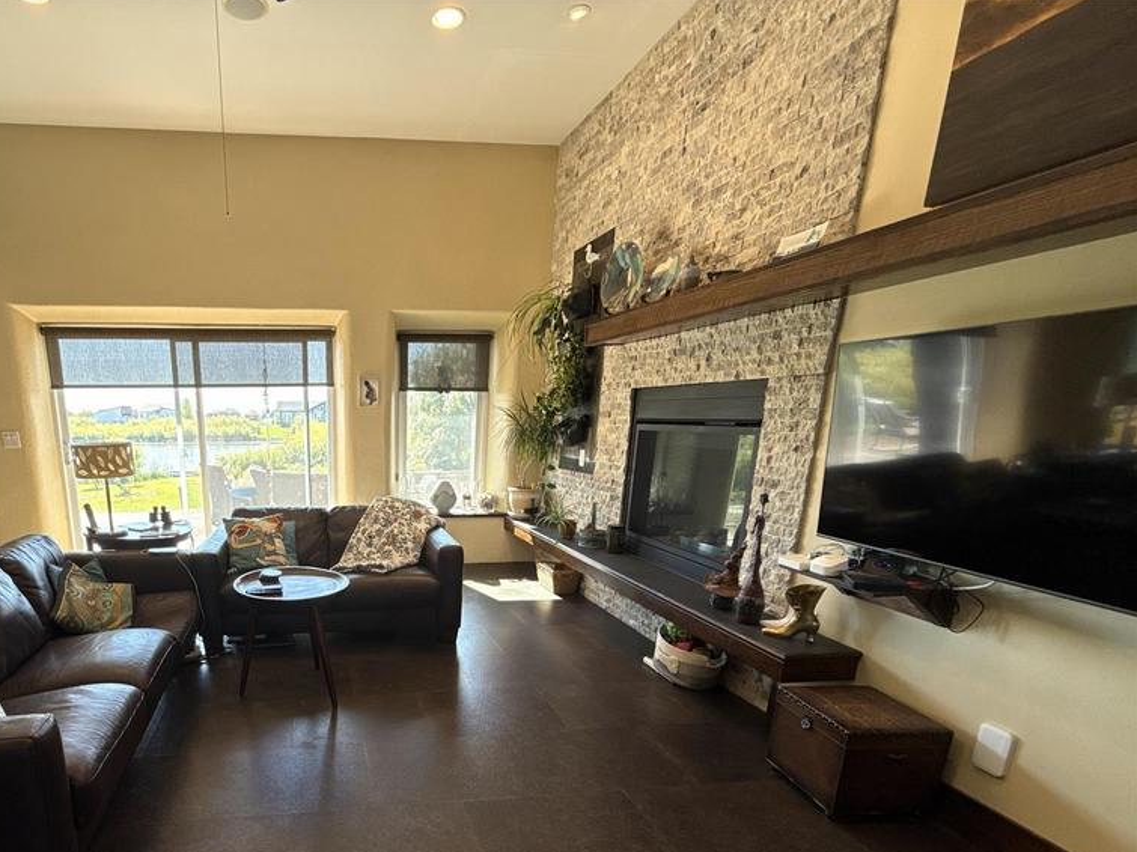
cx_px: 367
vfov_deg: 66.7
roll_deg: +0.2
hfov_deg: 81.5
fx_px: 624
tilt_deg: -13.1
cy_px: 574
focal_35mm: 19
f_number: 2.2
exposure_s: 1/120
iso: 80
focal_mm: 2.22
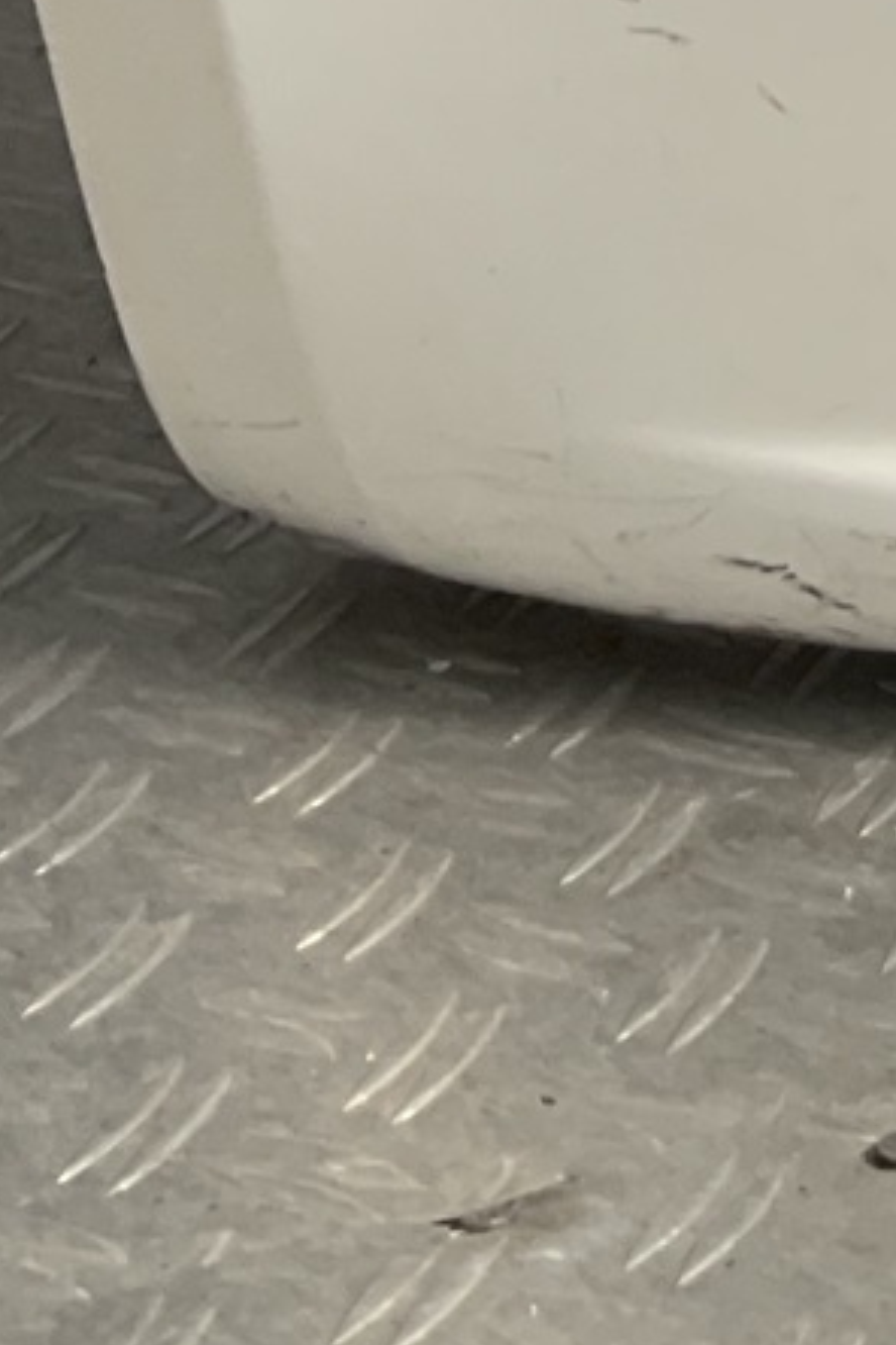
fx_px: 5114
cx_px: 1819
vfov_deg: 14.0
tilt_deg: -18.0
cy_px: -712
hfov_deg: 9.3
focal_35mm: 137
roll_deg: -2.6
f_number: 1.8
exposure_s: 1/1098
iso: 16
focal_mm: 3
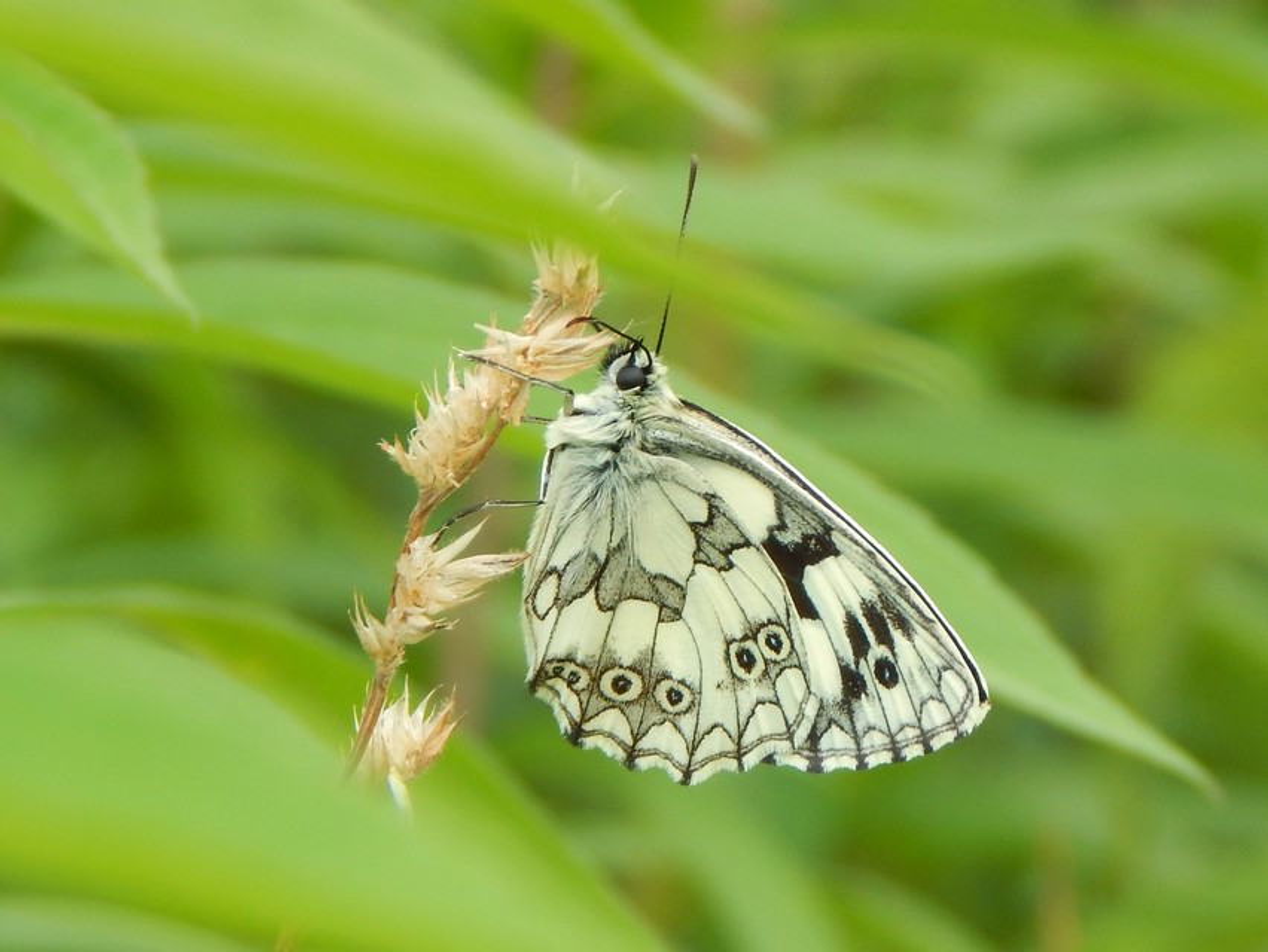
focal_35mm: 250
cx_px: 634
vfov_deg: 6.0
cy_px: 476
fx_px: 9163
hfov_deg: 7.9
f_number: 5.6
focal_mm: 44.9
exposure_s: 1/40
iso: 125
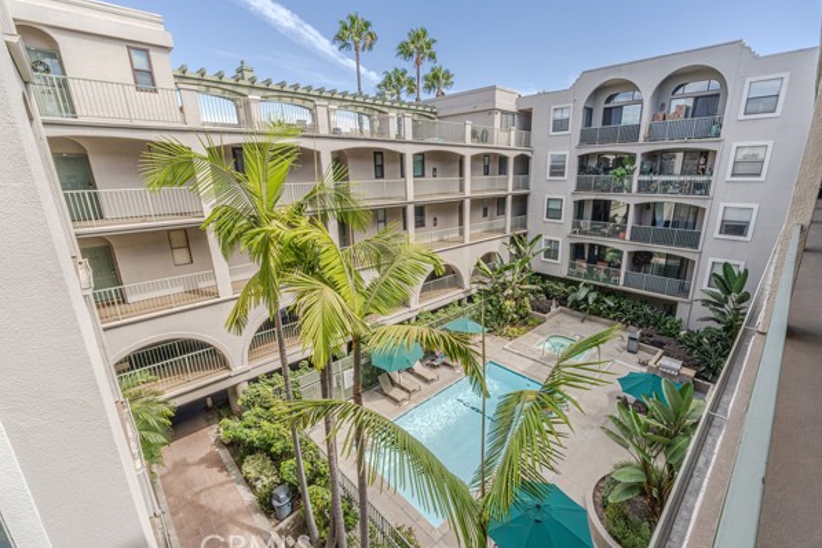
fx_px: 342
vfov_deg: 77.3
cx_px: 436
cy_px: 273
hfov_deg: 100.3
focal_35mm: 15
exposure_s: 1/200
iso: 800
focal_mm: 14
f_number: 16
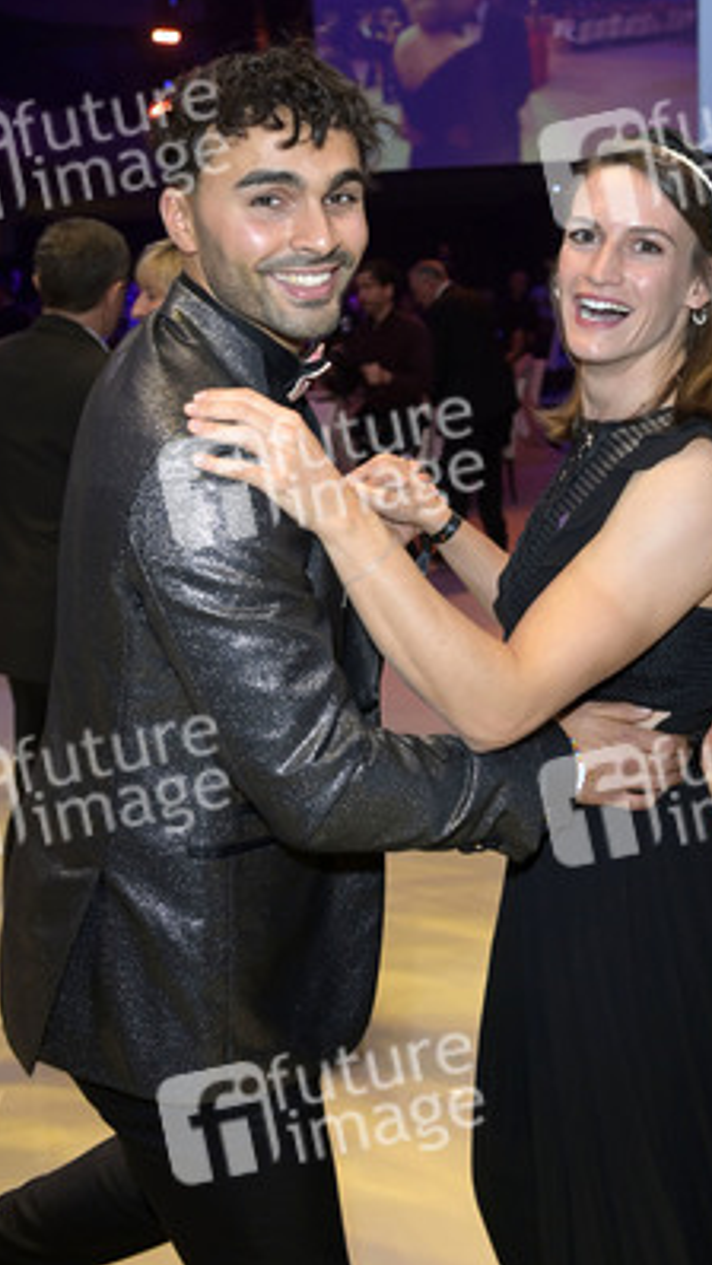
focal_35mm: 40
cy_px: 632
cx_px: 413
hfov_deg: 29.7
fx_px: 1342
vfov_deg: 50.5
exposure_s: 1/250
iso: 2500
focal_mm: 38
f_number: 5
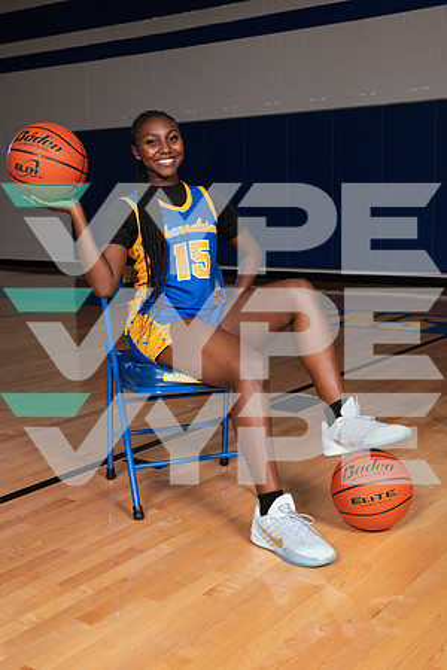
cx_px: 224
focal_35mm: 46
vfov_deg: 42.7
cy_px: 335
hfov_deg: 29.2
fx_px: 857
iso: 500
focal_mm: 46
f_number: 7.1
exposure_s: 1/320
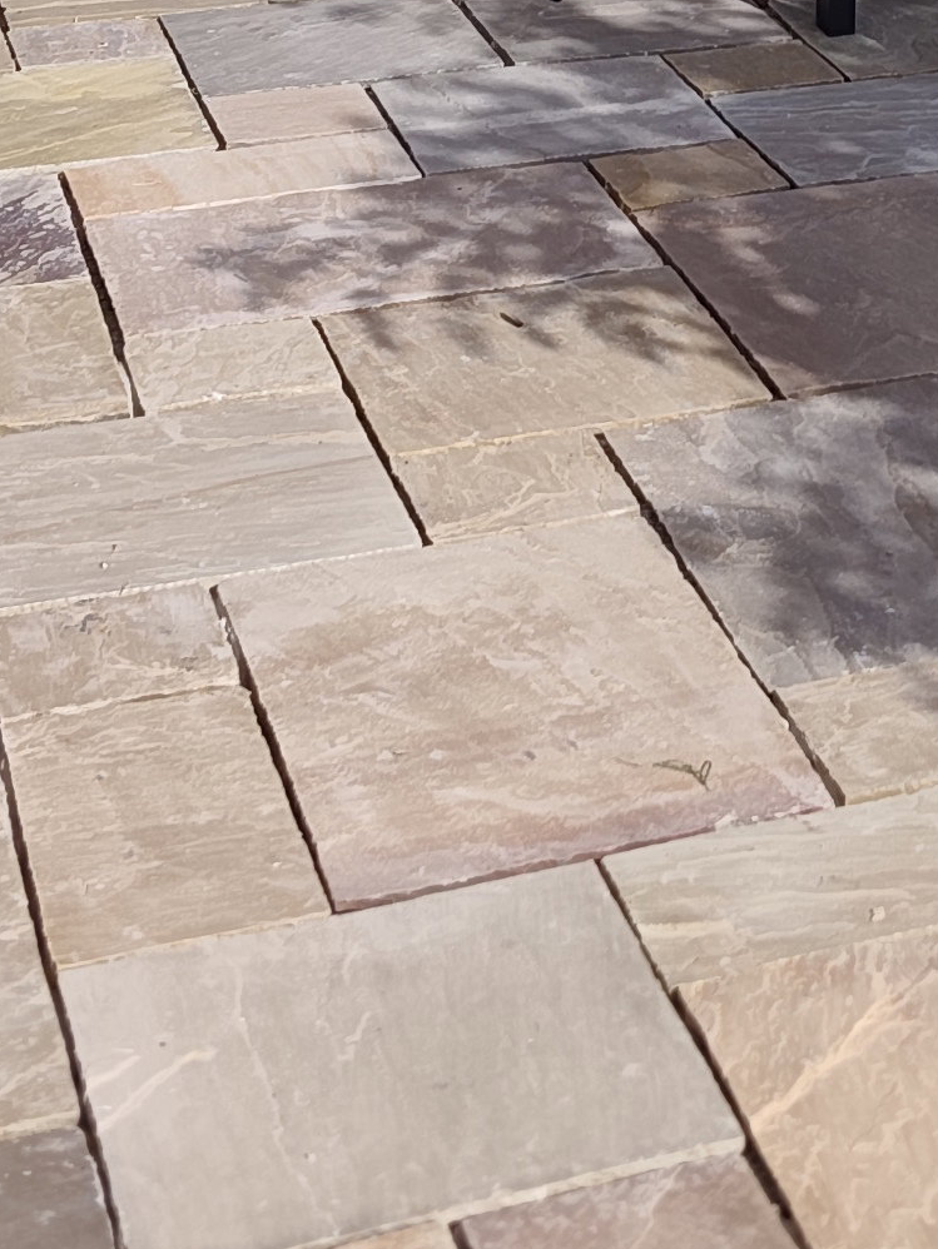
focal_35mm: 94
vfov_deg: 19.1
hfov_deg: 15.0
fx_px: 3395
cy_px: -437
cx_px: 1246
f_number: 1.7
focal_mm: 6.07
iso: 50
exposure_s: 1/577
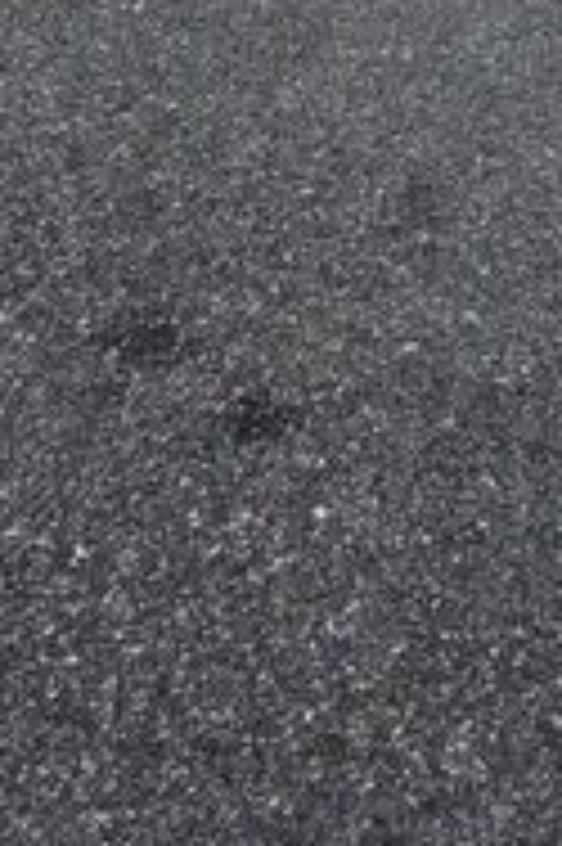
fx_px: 2885
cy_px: -943
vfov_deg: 13.7
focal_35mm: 123
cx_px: 1142
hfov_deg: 10.2
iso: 50
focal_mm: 4.3
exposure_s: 1/1047
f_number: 2.4
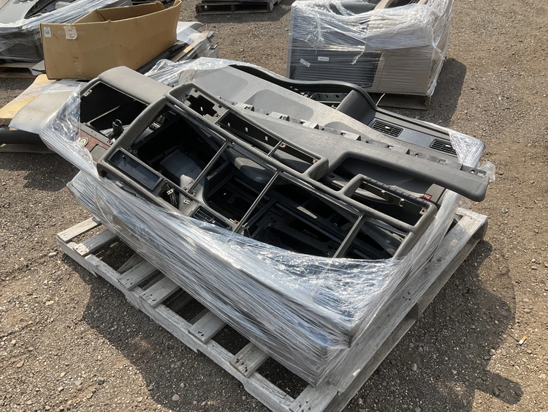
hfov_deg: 61.6
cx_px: 274
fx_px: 459
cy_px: 206
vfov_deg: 48.3
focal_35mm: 29
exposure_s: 1/1311
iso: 25
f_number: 1.8
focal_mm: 3
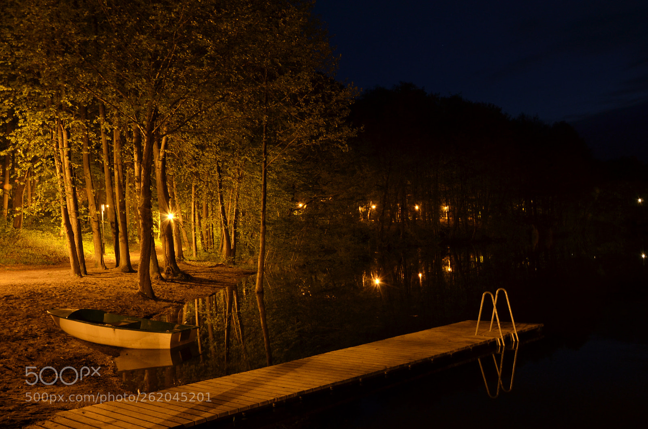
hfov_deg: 53.2
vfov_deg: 36.7
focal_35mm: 36
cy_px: 214
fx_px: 647
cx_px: 324
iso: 640
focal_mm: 24
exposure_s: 30
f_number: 11
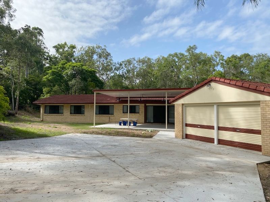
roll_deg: -0.8
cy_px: 101
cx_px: 135
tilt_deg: +3.7
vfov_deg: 53.1
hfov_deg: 67.3
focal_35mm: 26
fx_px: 203
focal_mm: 4.25
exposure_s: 1/2227
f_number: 1.8
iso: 32
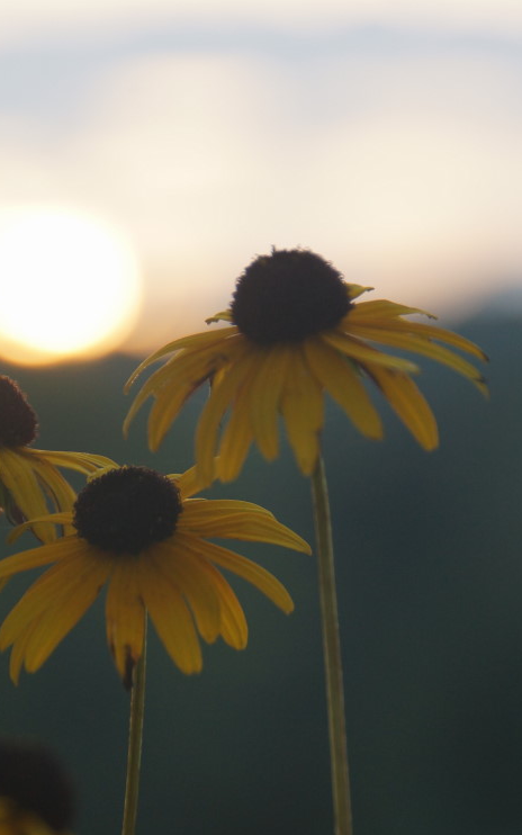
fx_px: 7349
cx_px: 184
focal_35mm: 323
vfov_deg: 6.5
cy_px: 419
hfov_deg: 4.1
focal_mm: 140
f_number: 5.6
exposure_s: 1/250
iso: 250
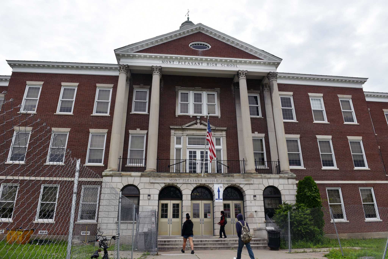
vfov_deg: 53.2
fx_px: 259
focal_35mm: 24
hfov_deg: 73.7
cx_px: 194
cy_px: 130
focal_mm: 24
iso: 500
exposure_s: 1/640
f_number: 10
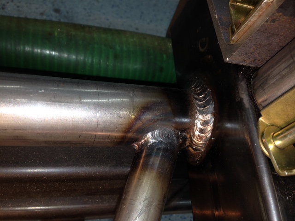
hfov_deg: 55.4
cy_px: 110
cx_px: 148
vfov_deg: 42.9
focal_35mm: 33
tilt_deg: -54.3
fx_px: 281
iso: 50
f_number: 2.4
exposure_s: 1/76
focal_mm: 4.12
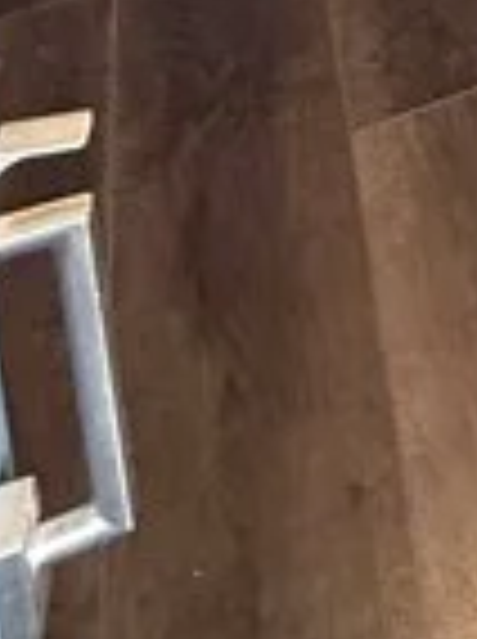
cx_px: 1454
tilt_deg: -9.3
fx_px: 1861
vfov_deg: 14.0
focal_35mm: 101
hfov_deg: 10.3
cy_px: -873
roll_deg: +0.3
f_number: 2.2
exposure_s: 1/60
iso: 320
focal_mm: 2.22
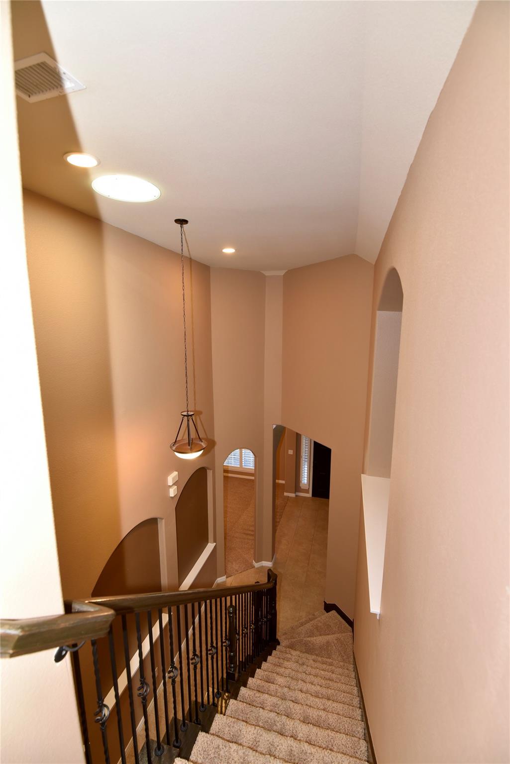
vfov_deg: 100.4
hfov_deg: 77.4
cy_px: 382
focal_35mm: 15
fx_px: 319
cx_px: 255
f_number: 4
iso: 800
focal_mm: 15
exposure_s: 1/60
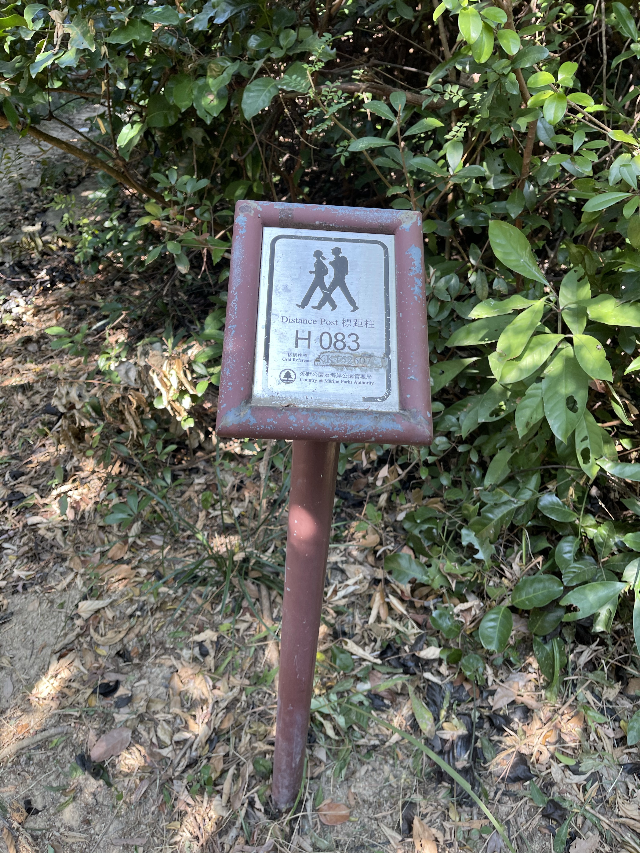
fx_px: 641
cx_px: 320
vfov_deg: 67.3
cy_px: 426
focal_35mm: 26
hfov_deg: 53.1
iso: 50
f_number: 1.6
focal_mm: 5.1
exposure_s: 1/121
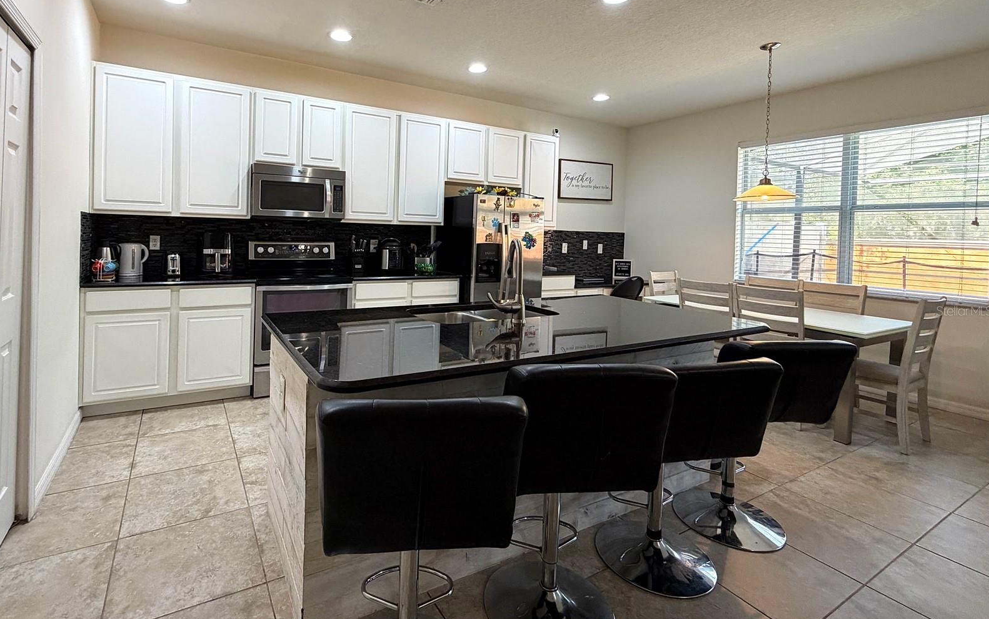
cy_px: 311
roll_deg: -1.8
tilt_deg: -1.7
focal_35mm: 15
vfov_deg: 74.8
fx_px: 404
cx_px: 495
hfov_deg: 101.5
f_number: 2.2
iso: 250
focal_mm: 2.22
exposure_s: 1/120
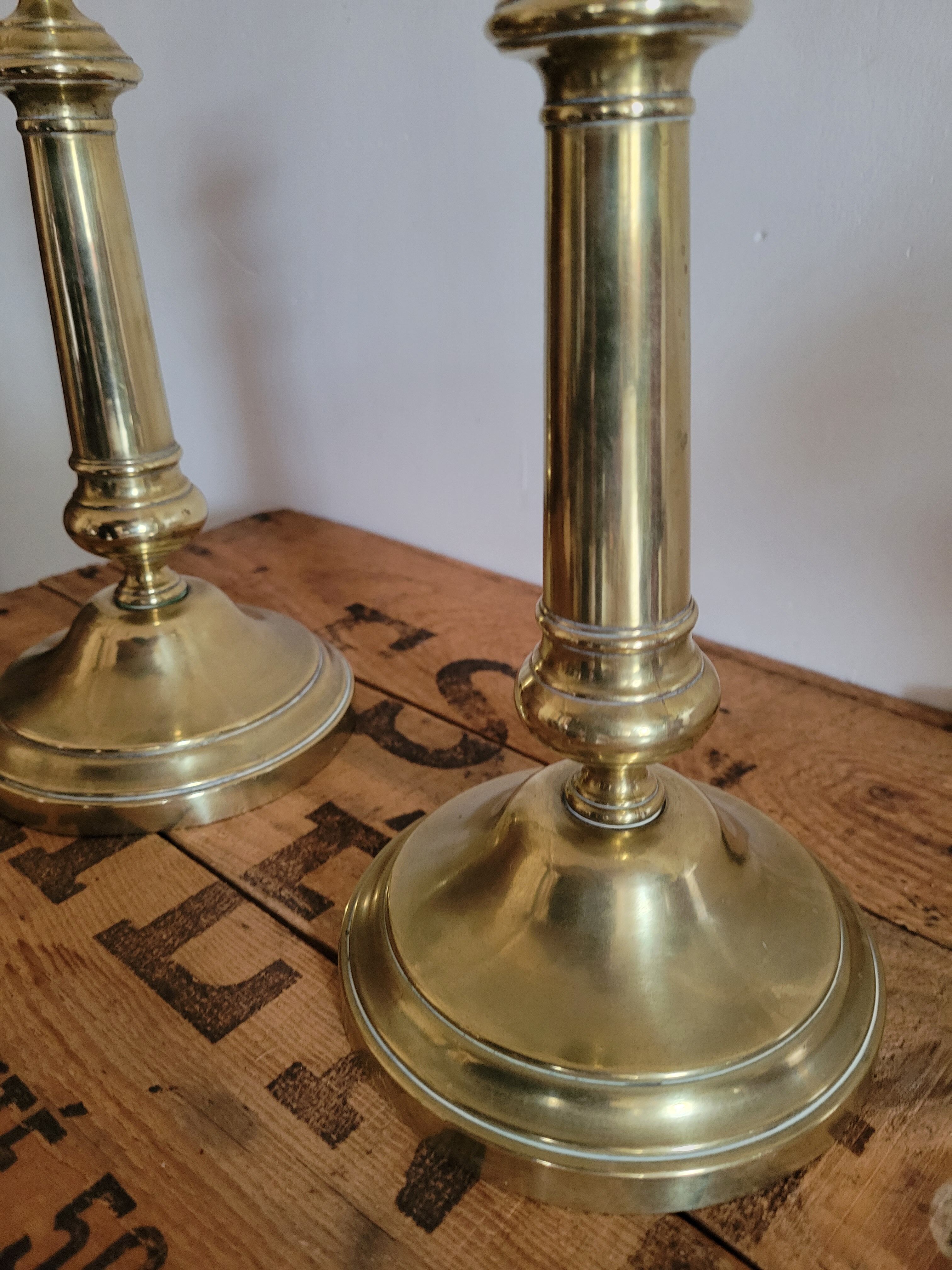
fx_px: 953
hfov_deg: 53.1
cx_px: 476
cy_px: 635
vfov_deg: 67.3
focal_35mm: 26
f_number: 1.8
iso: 500
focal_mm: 5.4
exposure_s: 1/25
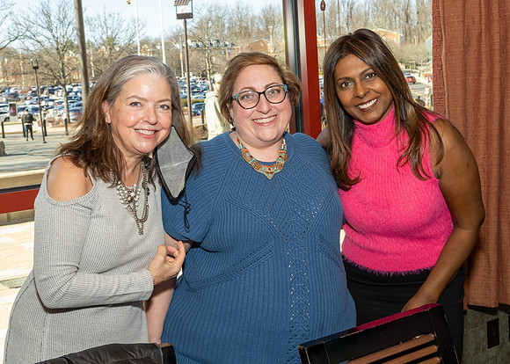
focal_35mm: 50
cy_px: 175
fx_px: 725
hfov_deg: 38.8
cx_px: 240
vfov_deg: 28.2
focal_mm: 31
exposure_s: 1/250
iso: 800
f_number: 7.1
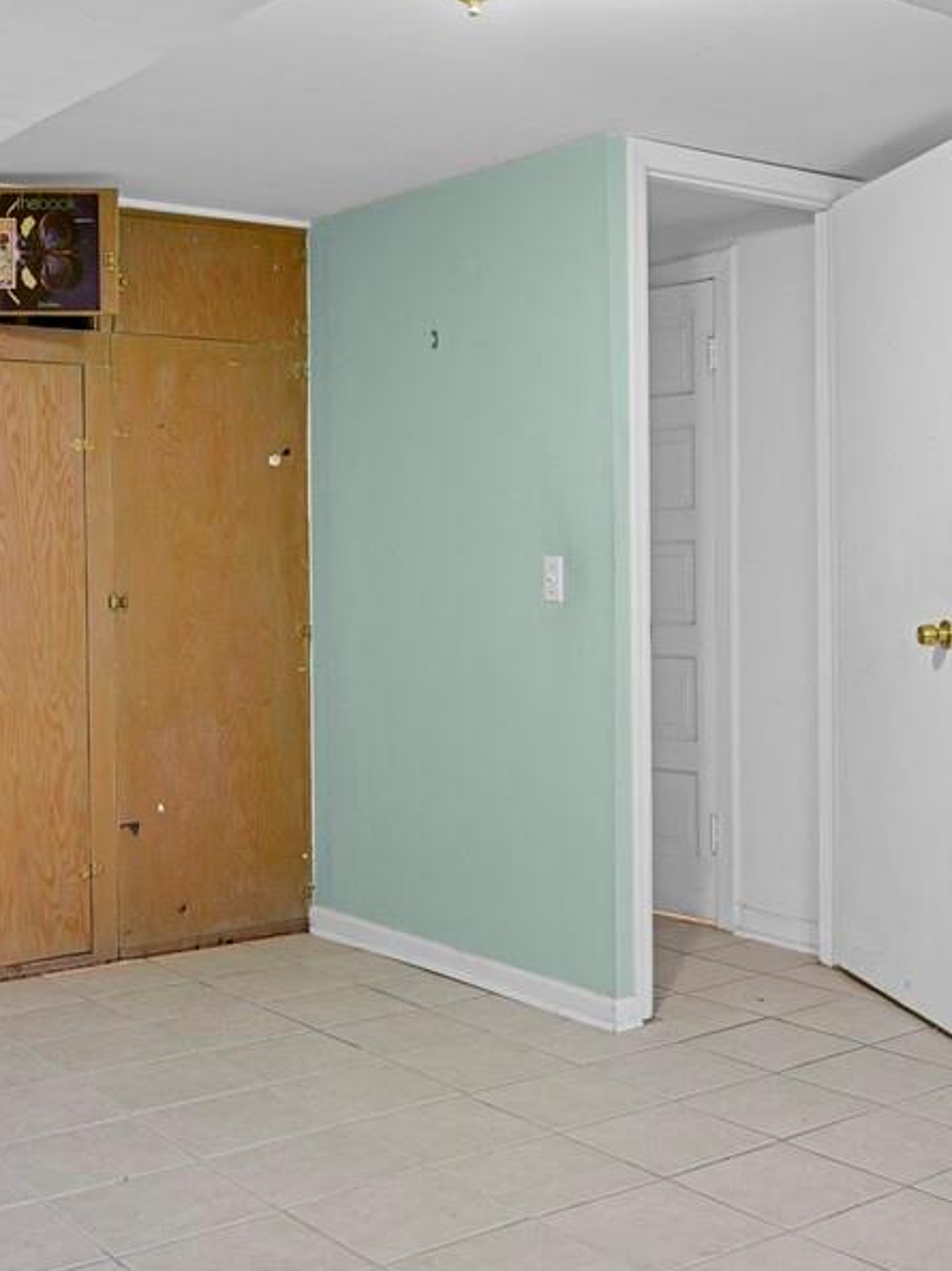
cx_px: 540
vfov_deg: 42.8
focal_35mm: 44
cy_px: 533
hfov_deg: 32.8
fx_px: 1615
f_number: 8
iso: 250
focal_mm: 17
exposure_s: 20
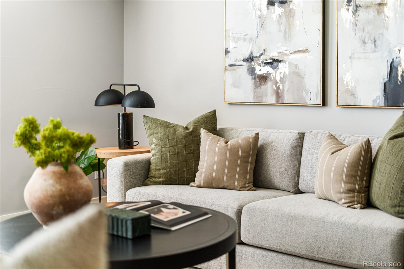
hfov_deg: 39.6
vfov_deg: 27.0
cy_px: 134
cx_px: 202
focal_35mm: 50
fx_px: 561
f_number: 1.8
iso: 1250
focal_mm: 50
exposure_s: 1/640
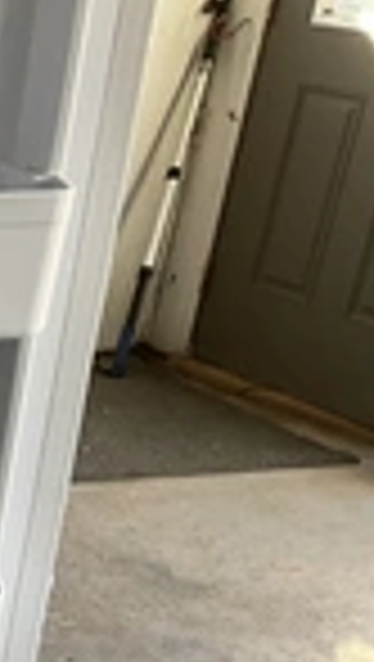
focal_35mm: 86
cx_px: -505
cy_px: 657
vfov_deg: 23.7
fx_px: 1512
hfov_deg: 11.7
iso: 40
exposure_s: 1/120
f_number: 1.8
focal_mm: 3
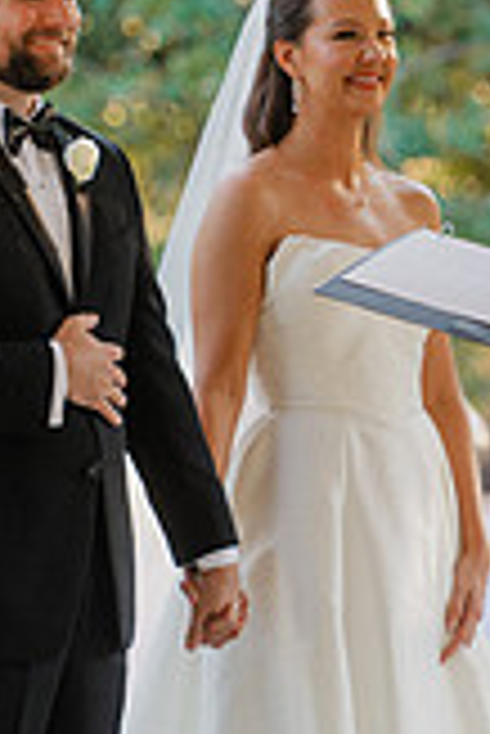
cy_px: 437
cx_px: 306
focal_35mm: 387
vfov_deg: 5.3
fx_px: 7884
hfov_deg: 3.6
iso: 200
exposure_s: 1/250
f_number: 2.8
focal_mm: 140
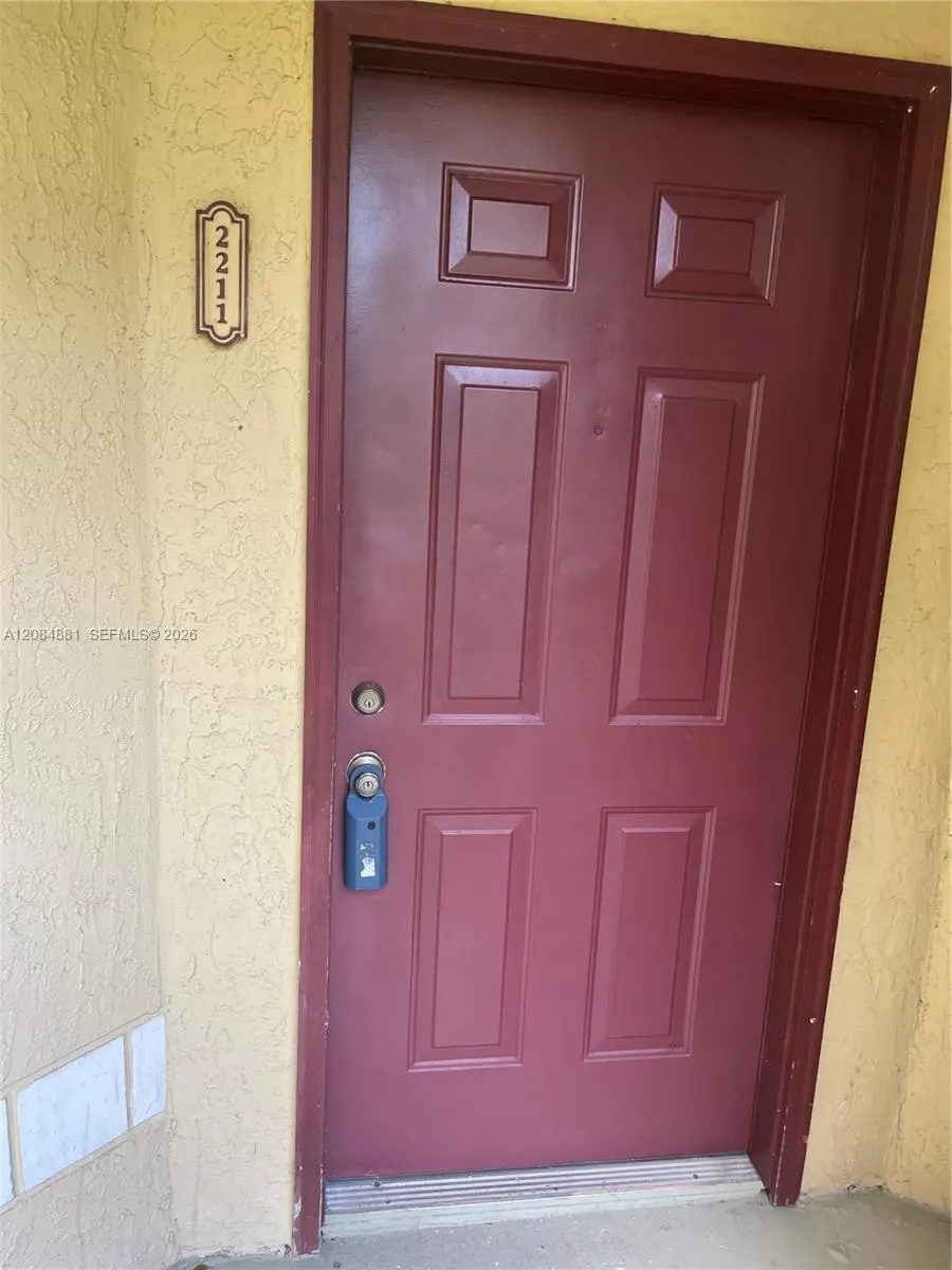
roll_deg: -2.7
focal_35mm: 26
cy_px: 635
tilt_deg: -13.0
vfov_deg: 67.3
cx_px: 476
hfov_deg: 53.1
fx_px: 953
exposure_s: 1/121
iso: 40
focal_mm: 5.1
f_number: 1.6
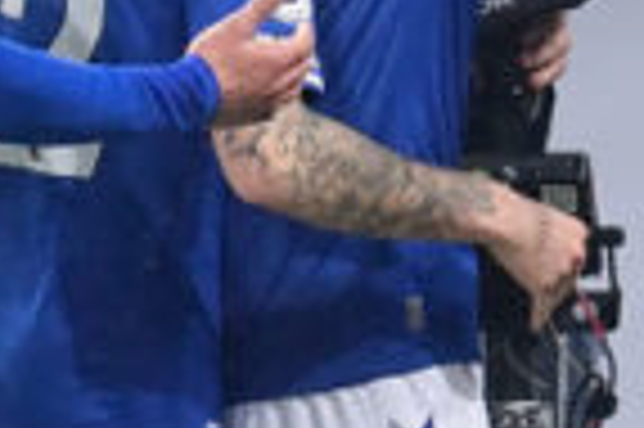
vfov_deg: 0.6
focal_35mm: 2148
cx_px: -108
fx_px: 38381
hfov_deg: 1.0
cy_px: 491
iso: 2000
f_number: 2.8
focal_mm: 400
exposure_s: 1/1600
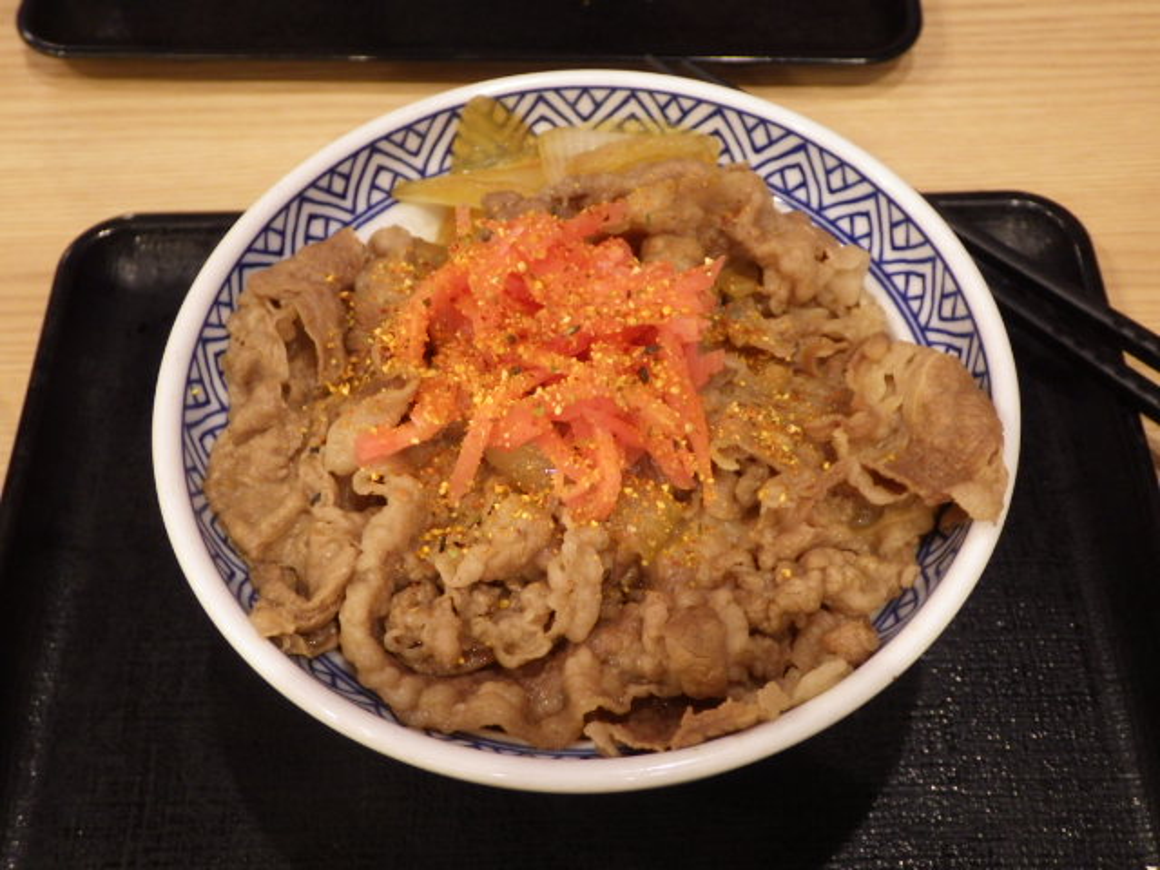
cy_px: 435
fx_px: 1374
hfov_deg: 45.8
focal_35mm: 41
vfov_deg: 35.1
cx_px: 580
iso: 640
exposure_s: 1/60
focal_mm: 7.3
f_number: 2.8
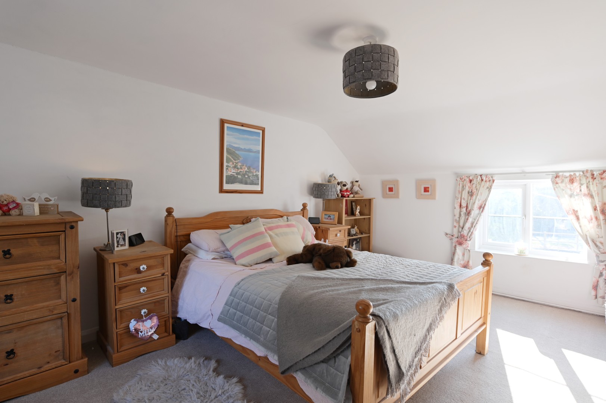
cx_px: 303
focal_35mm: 18
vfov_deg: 67.3
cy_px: 202
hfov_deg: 90.0
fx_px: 303
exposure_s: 1/80
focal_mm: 18
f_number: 4.5
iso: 320
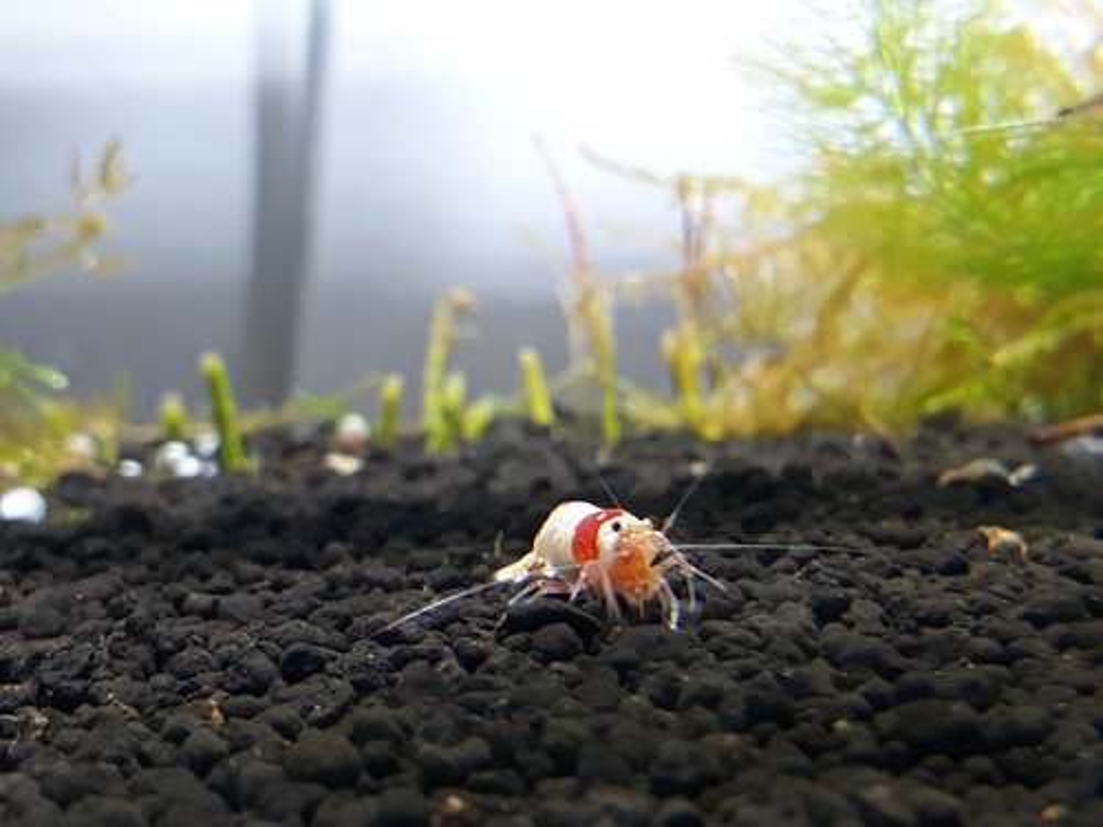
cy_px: 414
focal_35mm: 27
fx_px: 860
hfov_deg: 65.3
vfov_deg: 51.4
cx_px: 552
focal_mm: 3.71
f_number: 1.7
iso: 160
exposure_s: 1/50
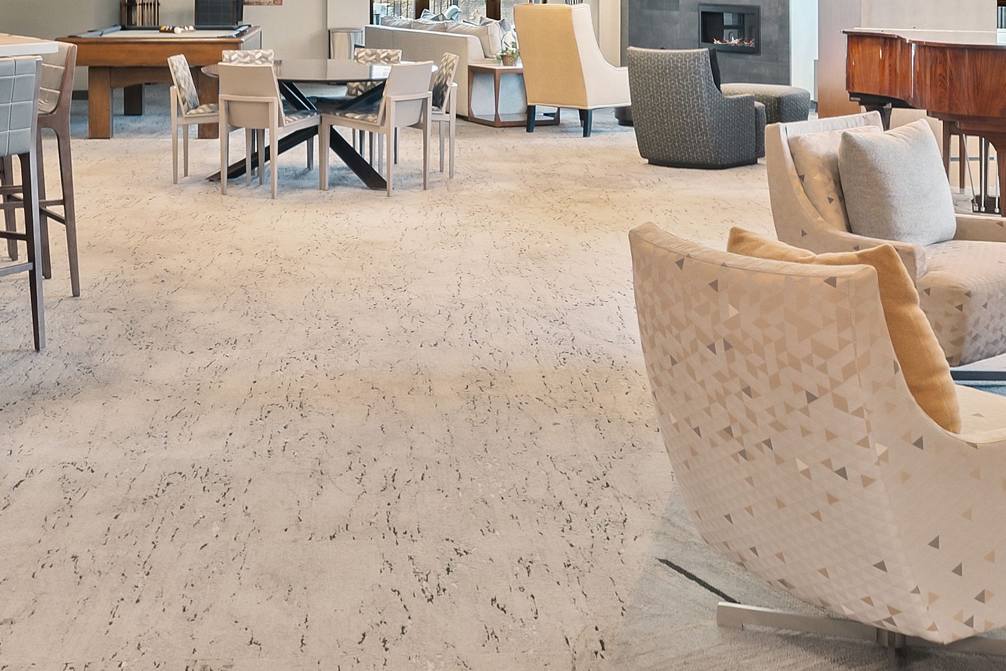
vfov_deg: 24.5
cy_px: -33
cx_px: 427
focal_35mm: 52
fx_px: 1453
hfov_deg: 38.1
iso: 400
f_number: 8
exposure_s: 1.3
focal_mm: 13
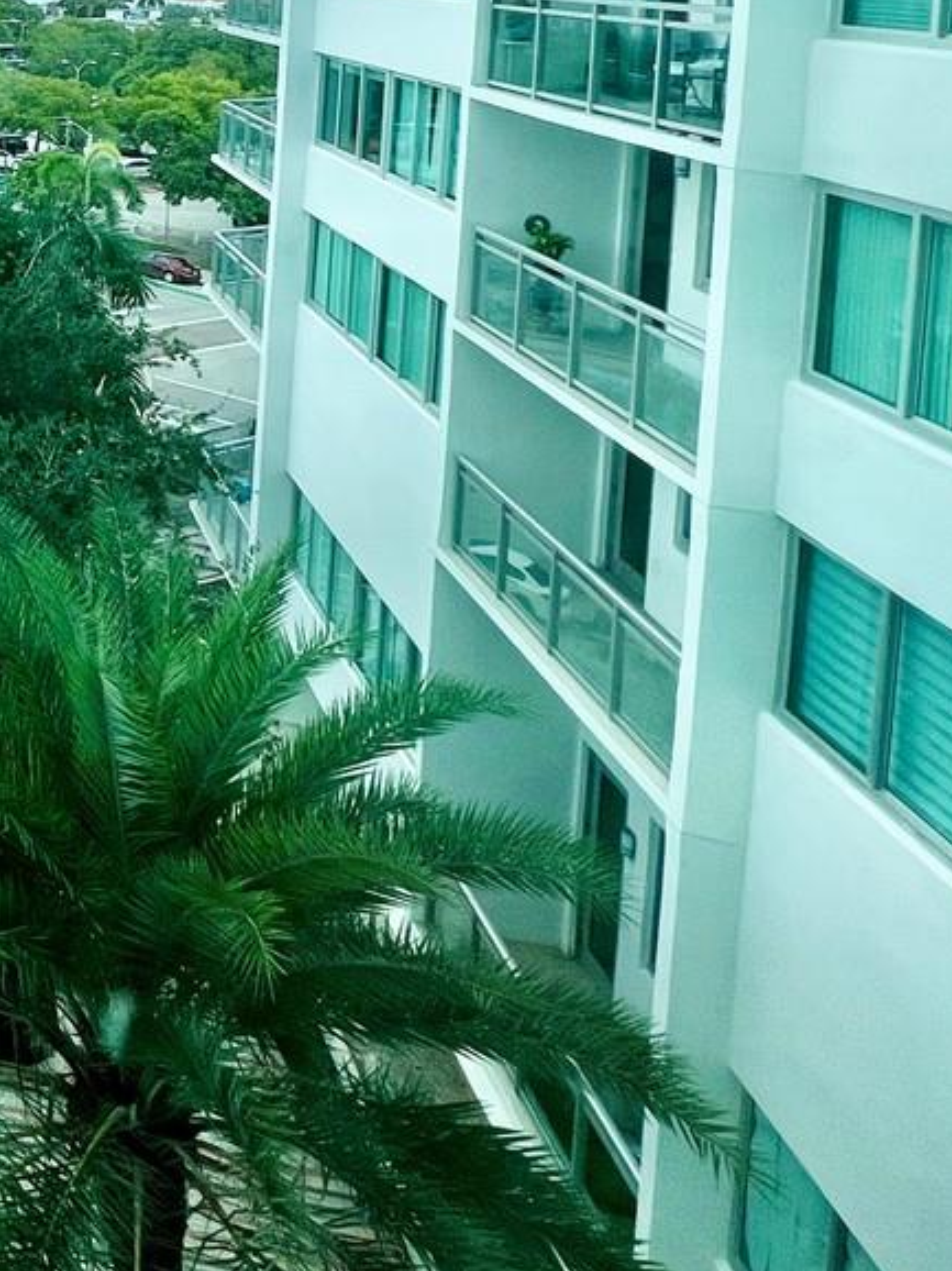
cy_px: -7
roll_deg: -2.2
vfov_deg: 43.8
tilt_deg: -3.8
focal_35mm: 36
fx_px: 1321
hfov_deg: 27.0
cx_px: -497
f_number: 1.8
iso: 32
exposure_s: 1/1410
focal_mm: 1.57
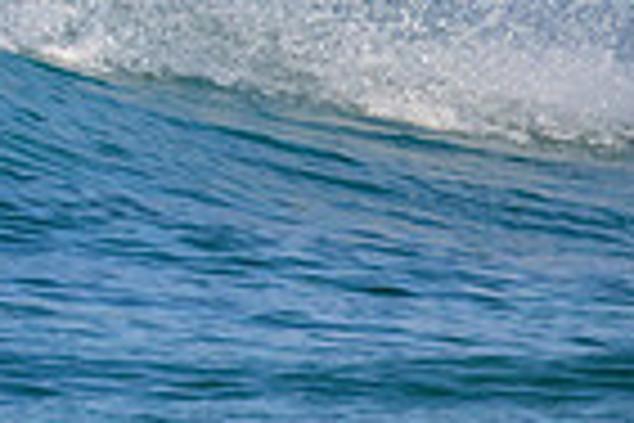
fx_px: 58112
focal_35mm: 3300
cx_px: -589
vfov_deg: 0.4
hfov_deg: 0.6
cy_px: -241
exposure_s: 1/2000
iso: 2000
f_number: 11
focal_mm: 800
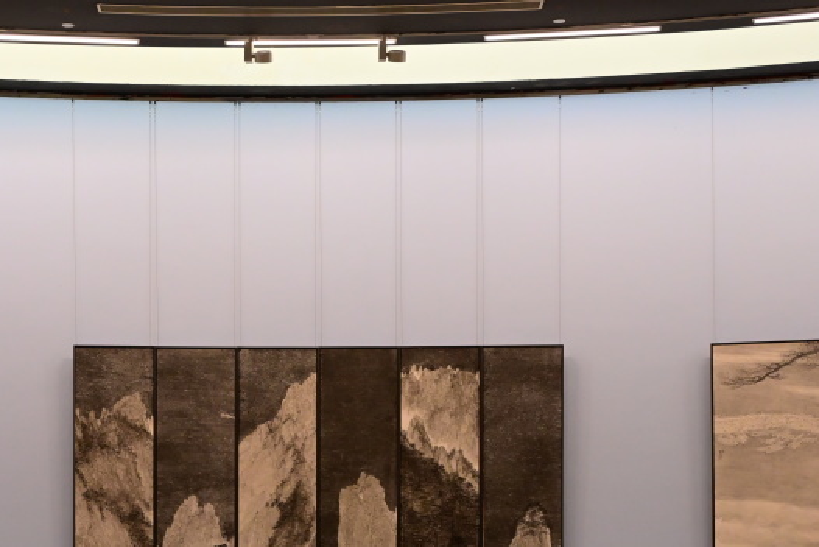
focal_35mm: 74
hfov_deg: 27.2
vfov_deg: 18.1
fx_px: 1684
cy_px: 507
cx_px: 286
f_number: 5
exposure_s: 1/200
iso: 1600
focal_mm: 38
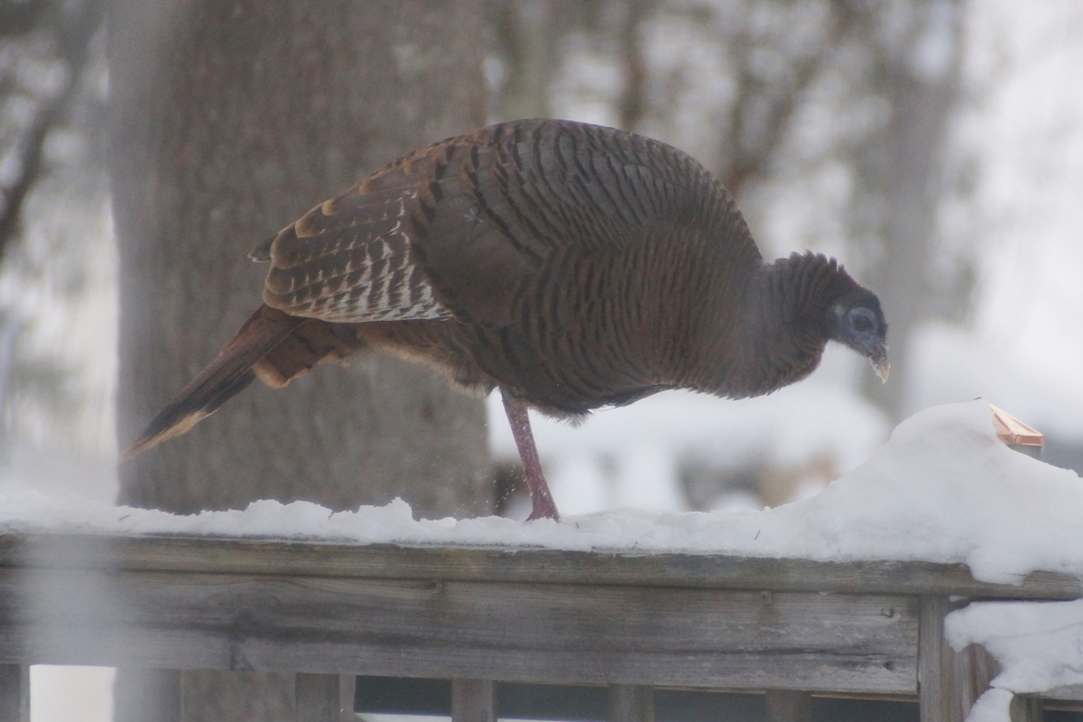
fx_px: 11280
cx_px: 542
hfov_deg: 5.5
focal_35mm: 375
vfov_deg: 3.7
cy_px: 361
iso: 1000
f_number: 6.3
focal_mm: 250
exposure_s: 1/400
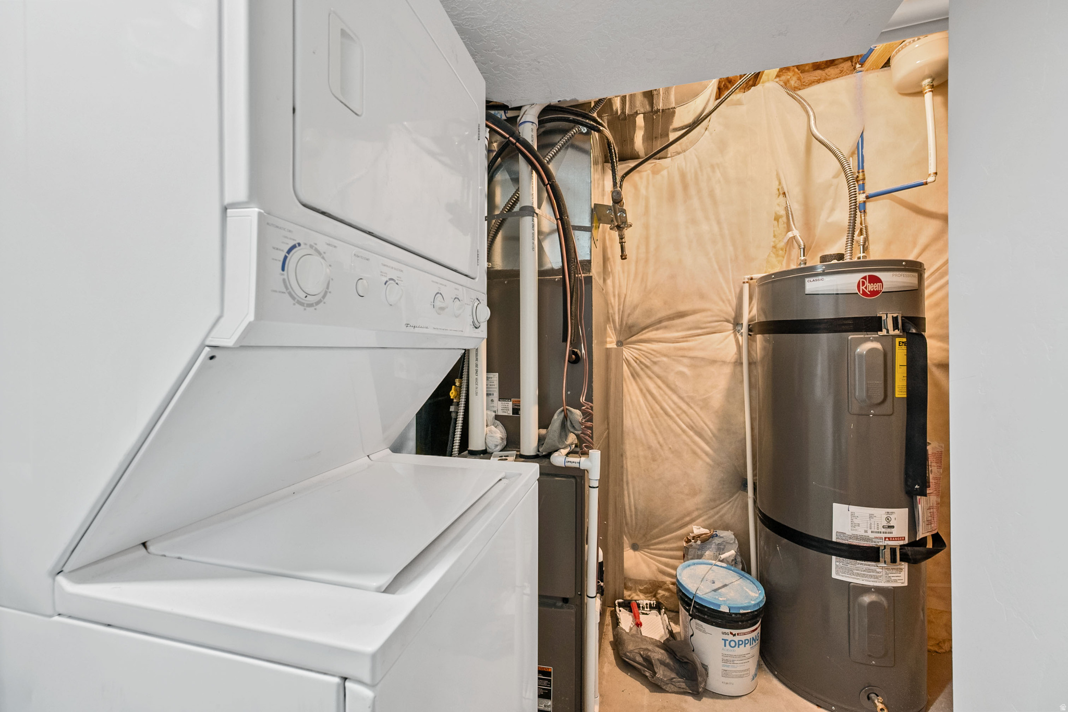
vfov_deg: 81.2
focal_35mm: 14
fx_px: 415
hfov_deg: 104.3
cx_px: 534
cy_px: 356
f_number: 8
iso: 800
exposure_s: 1/8
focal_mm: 14
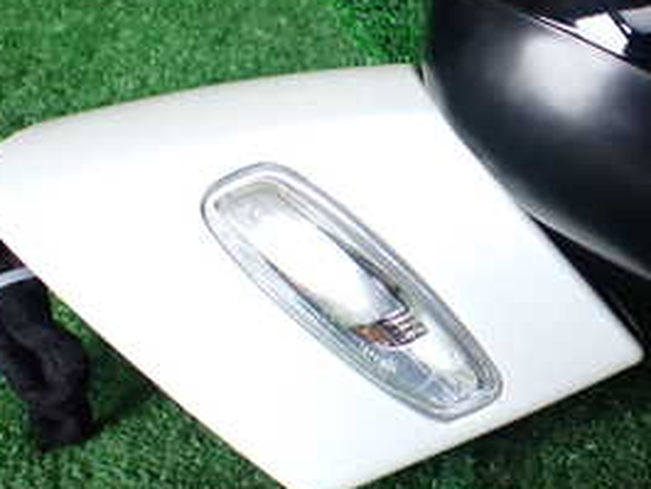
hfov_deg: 27.5
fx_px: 1279
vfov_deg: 21.6
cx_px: 582
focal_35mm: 68
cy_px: 187
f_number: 2.3
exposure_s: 1/125
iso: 400
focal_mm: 5.4
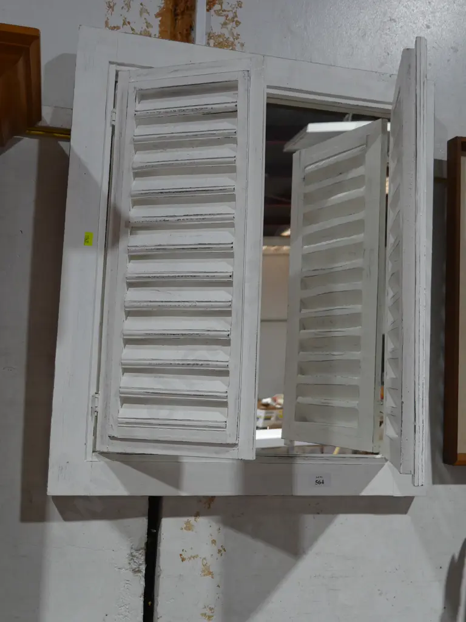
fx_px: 718
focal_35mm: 40
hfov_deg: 36.0
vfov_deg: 46.8
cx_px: 233
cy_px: 311
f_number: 4.5
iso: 800
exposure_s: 1/125
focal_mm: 20
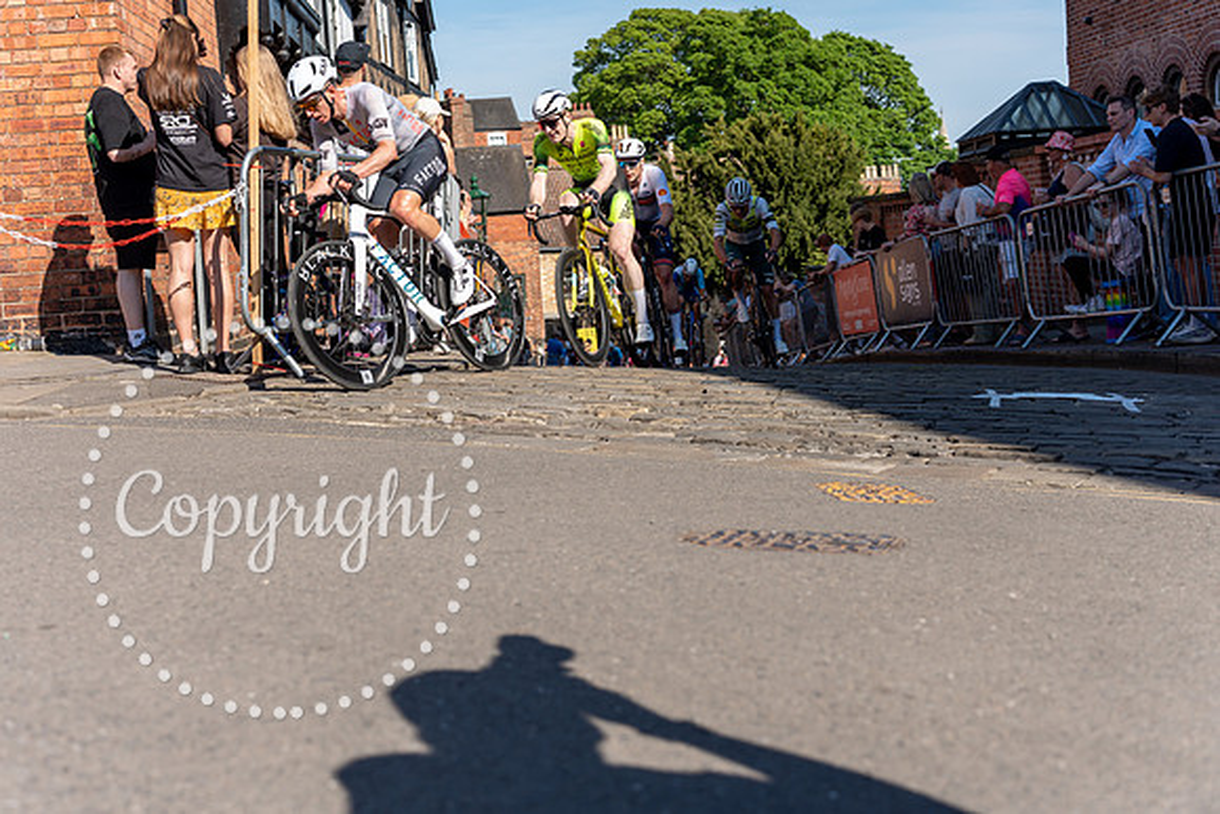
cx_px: 568
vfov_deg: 32.0
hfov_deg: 46.5
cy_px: 366
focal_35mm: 42
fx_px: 1417
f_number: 3.5
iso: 100
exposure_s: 1/1000
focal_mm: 38
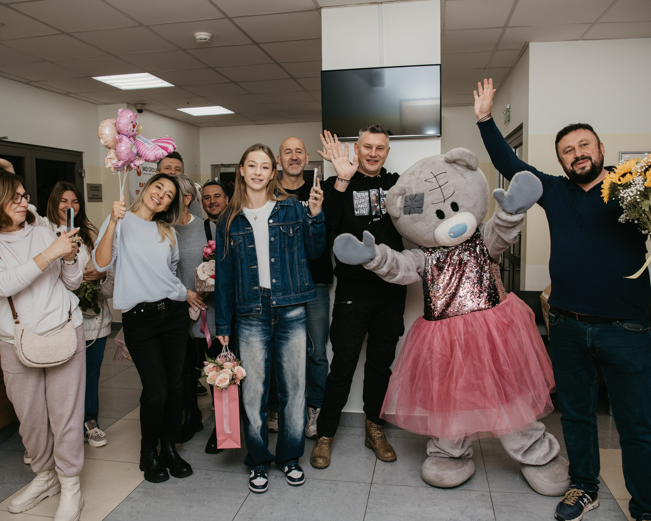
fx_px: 540
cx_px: 316
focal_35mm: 28
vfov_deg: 51.5
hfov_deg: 62.2
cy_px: 260
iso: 125
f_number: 4
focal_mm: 24
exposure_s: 1/160
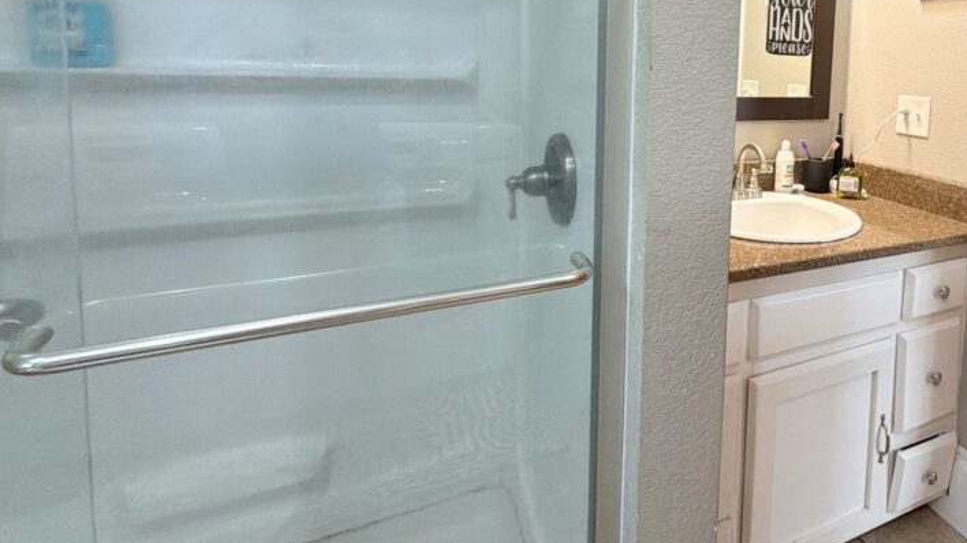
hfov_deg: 74.0
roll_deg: -2.1
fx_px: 590
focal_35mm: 23
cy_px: 113
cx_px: 707
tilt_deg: -5.0
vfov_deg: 47.0
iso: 200
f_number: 2.2
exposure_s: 1/60
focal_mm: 2.22
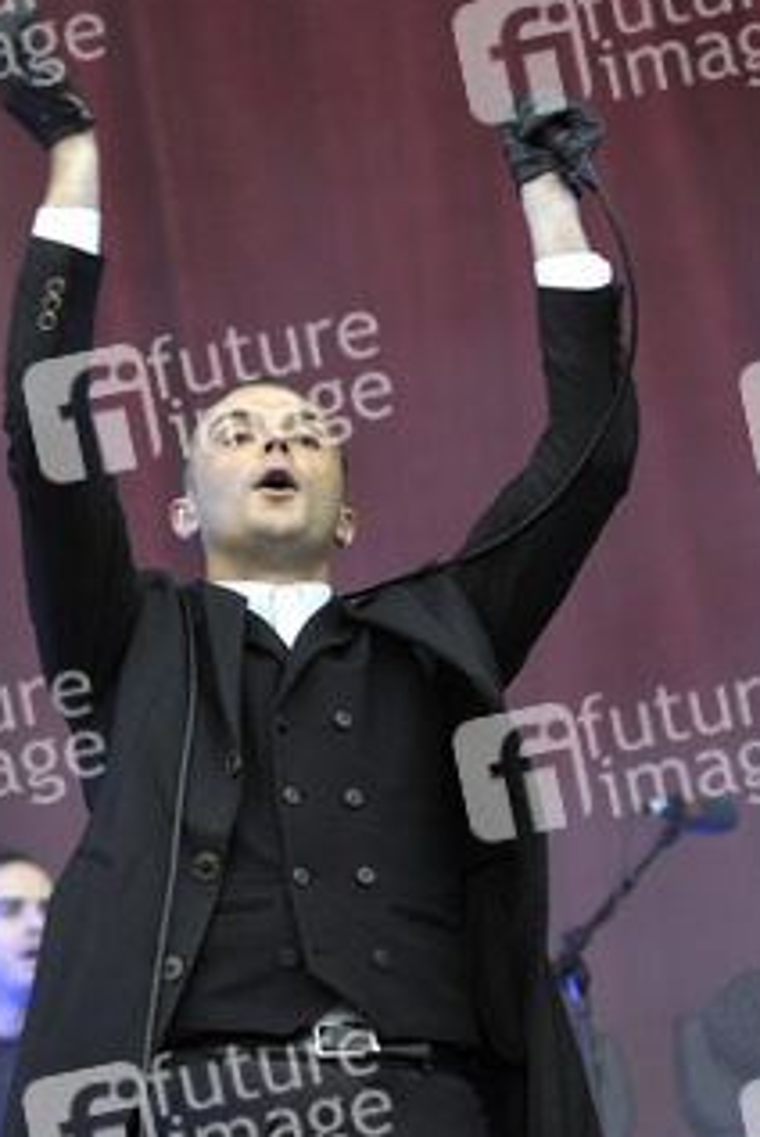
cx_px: 314
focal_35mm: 189
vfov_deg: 10.9
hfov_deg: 7.3
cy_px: 577
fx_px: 5972
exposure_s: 1/320
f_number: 2.8
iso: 400
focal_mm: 100
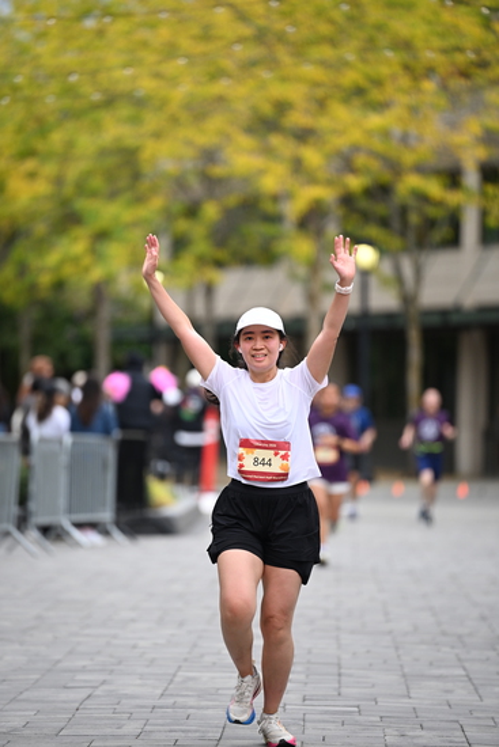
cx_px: 250
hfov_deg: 6.9
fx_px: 4155
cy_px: 374
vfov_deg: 10.3
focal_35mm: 200
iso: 640
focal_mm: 200
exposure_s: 1/2000
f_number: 2.8
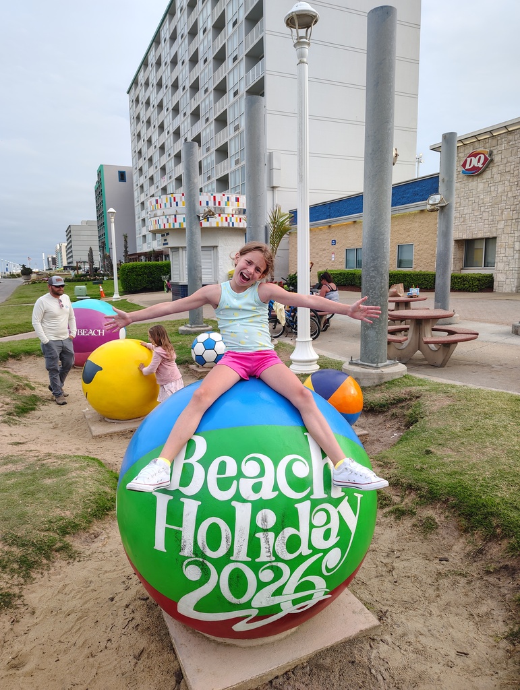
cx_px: 260
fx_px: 480
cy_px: 345
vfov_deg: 71.5
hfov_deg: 56.9
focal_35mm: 24
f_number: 1.8
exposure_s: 1/278
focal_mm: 5.56
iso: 100
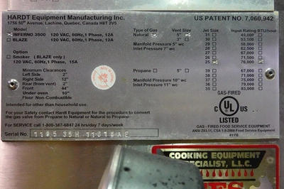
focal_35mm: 37
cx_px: 142
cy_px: 94
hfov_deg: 51.9
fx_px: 292
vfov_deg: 35.9
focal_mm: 13.56
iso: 3200
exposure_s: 1/60
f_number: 7.1
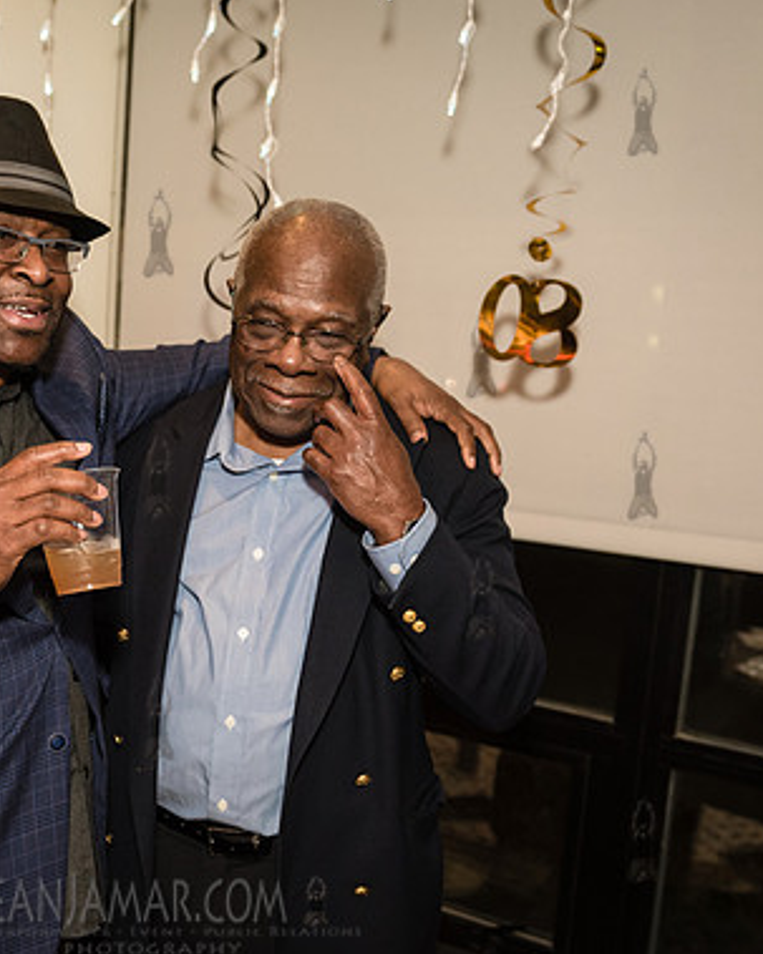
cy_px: 524
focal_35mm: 45
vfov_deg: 41.1
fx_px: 1271
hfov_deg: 32.6
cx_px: 169
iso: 1250
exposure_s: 1/400
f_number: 3.5
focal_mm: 28
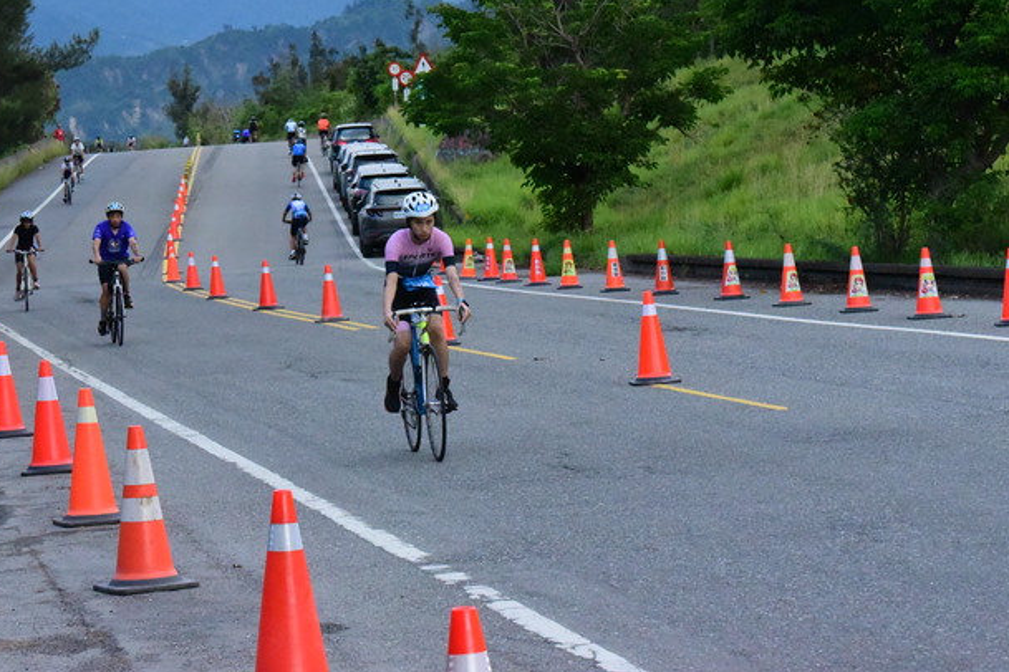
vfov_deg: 9.7
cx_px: 422
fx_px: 3952
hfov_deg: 14.5
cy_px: 242
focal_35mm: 141
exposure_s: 1/3200
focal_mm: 110
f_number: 14
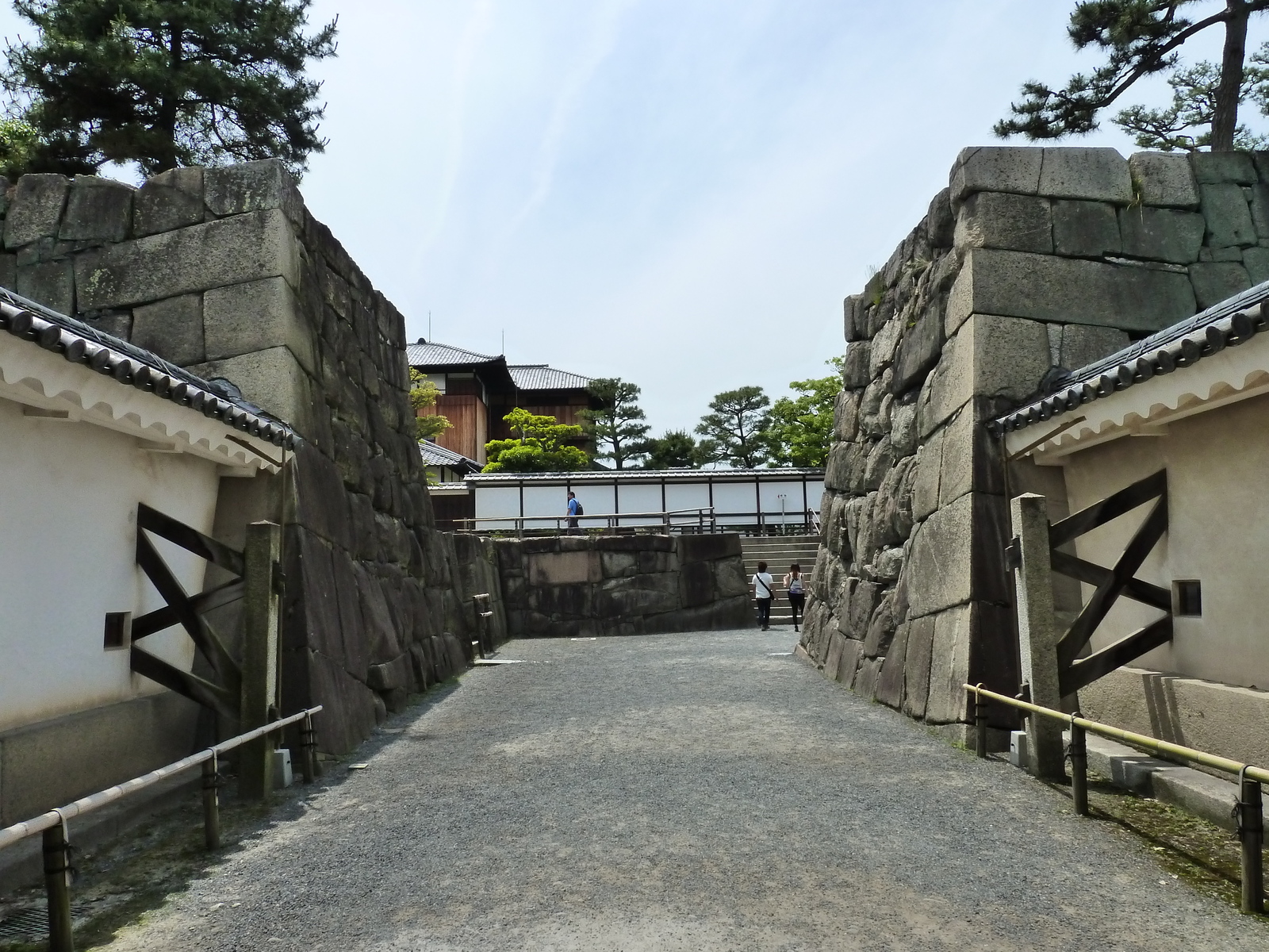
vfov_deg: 54.9
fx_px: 916
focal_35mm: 25
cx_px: 634
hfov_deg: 69.4
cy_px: 476
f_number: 5.6
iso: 200
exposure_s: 1/500
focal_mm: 4.1
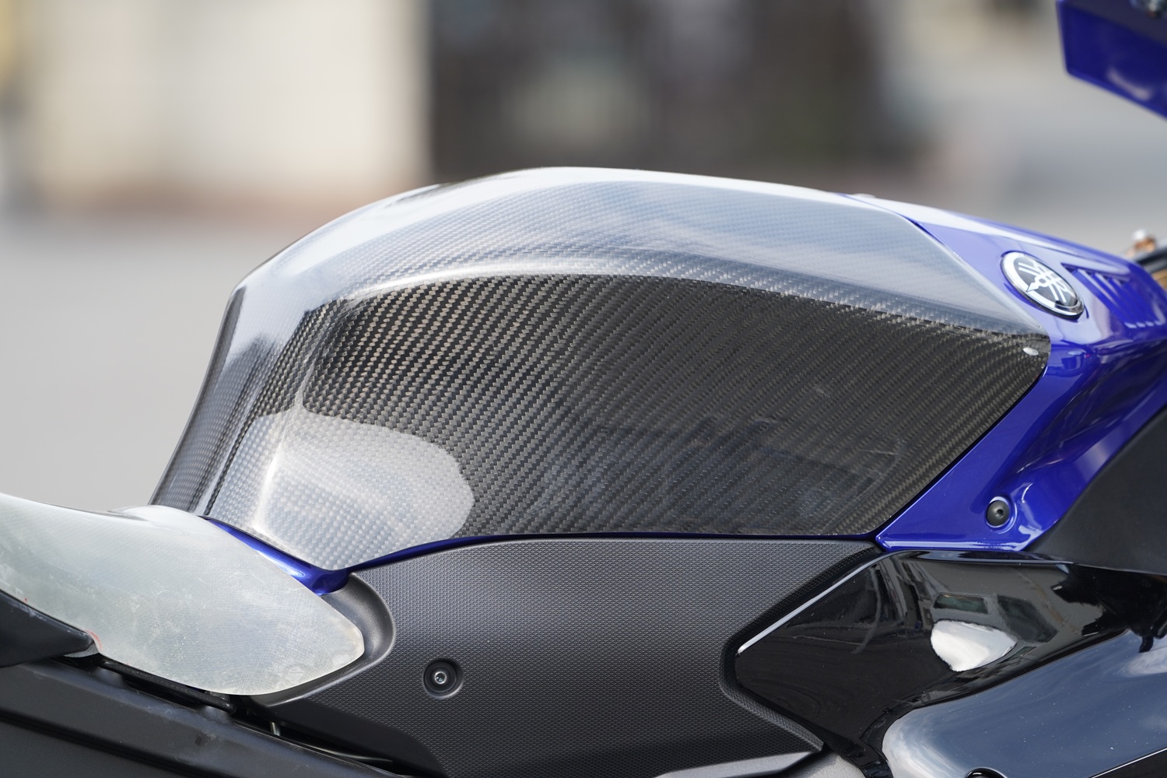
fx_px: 9141
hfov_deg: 7.3
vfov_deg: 4.9
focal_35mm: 282
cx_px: 584
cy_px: 389
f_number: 5.6
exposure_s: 1/320
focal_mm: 282
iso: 250
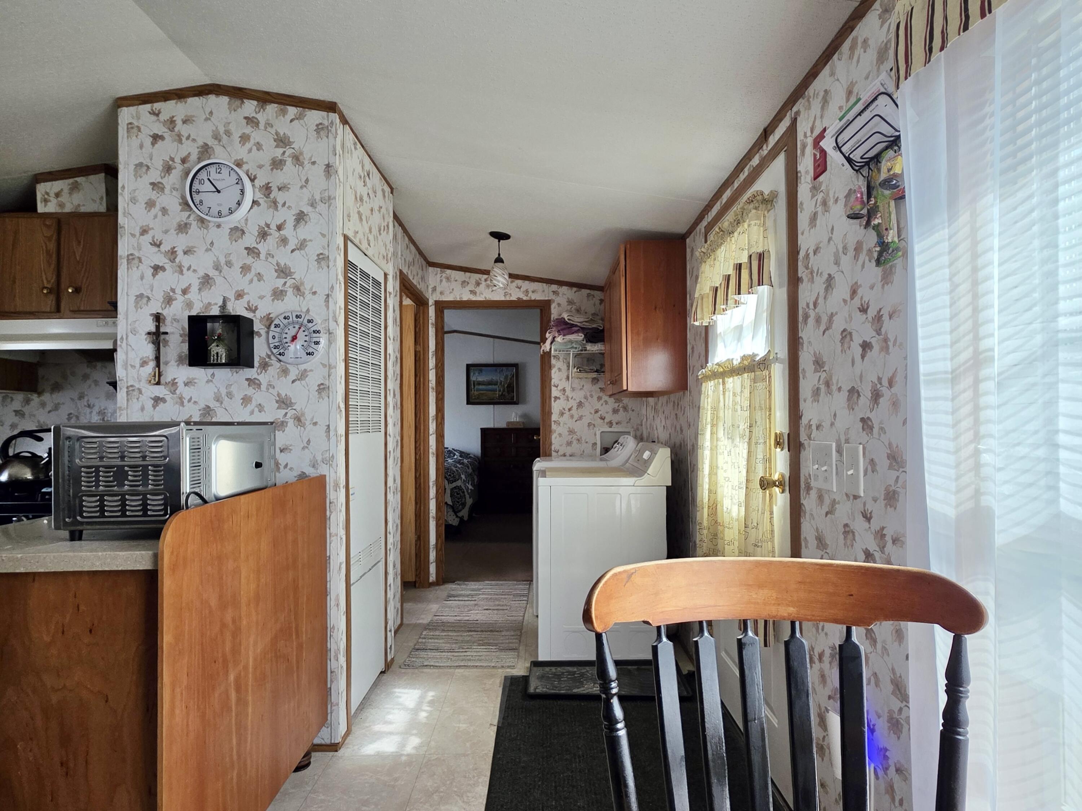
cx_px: 541
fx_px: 406
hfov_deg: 106.2
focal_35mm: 13
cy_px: 406
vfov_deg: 89.9
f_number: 1.9
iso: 125
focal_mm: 2.2
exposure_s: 1/120
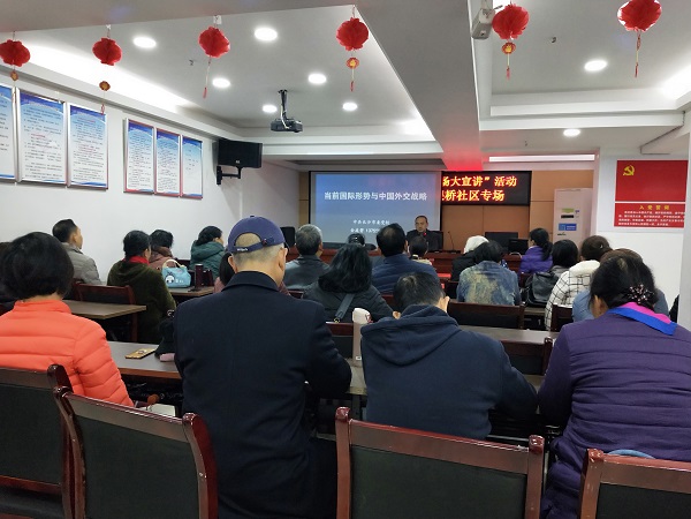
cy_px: 260
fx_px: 459
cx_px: 346
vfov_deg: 58.9
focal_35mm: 23
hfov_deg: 73.9
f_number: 1.7
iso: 285
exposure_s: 1/33
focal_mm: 3.99
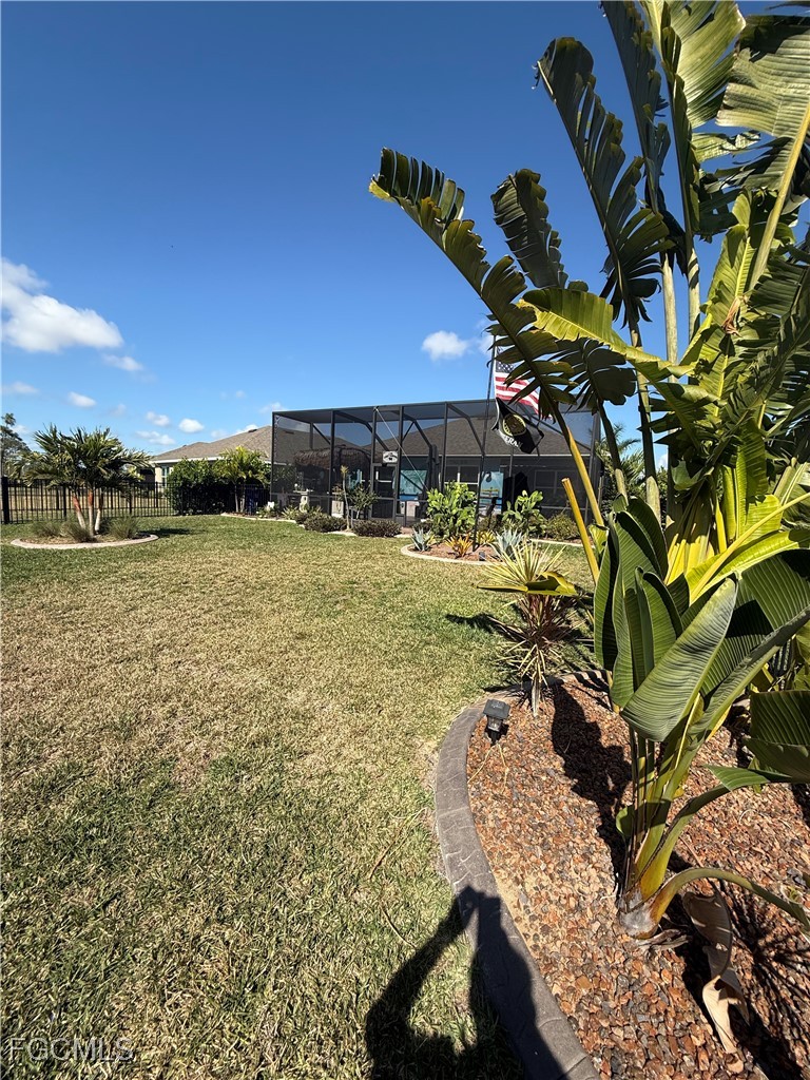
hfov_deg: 85.7
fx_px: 437
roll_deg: -3.1
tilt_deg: -4.7
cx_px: 405
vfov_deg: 102.1
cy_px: 540
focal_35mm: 14
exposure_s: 1/1848
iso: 50
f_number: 2.2
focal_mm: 2.22
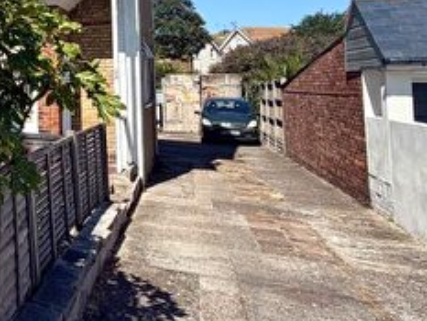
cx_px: -143
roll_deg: +0.4
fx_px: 518
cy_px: 61
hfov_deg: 32.3
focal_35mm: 42
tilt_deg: +2.5
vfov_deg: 33.3
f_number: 2.2
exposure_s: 1/770
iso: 25
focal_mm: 2.22
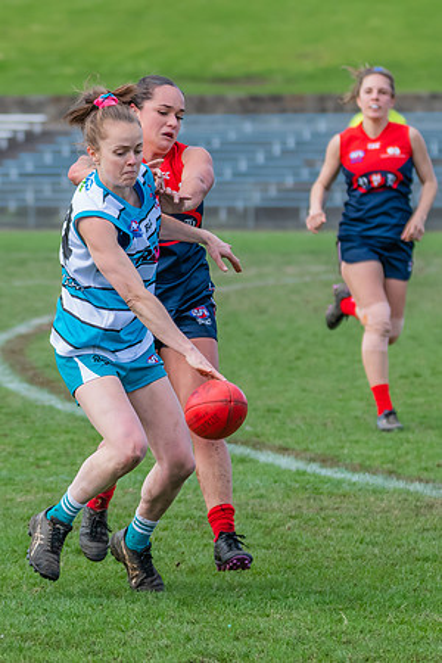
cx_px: 172
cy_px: 296
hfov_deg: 3.8
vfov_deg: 5.7
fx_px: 6619
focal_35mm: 359
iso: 800
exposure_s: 1/1600
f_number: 5
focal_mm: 160
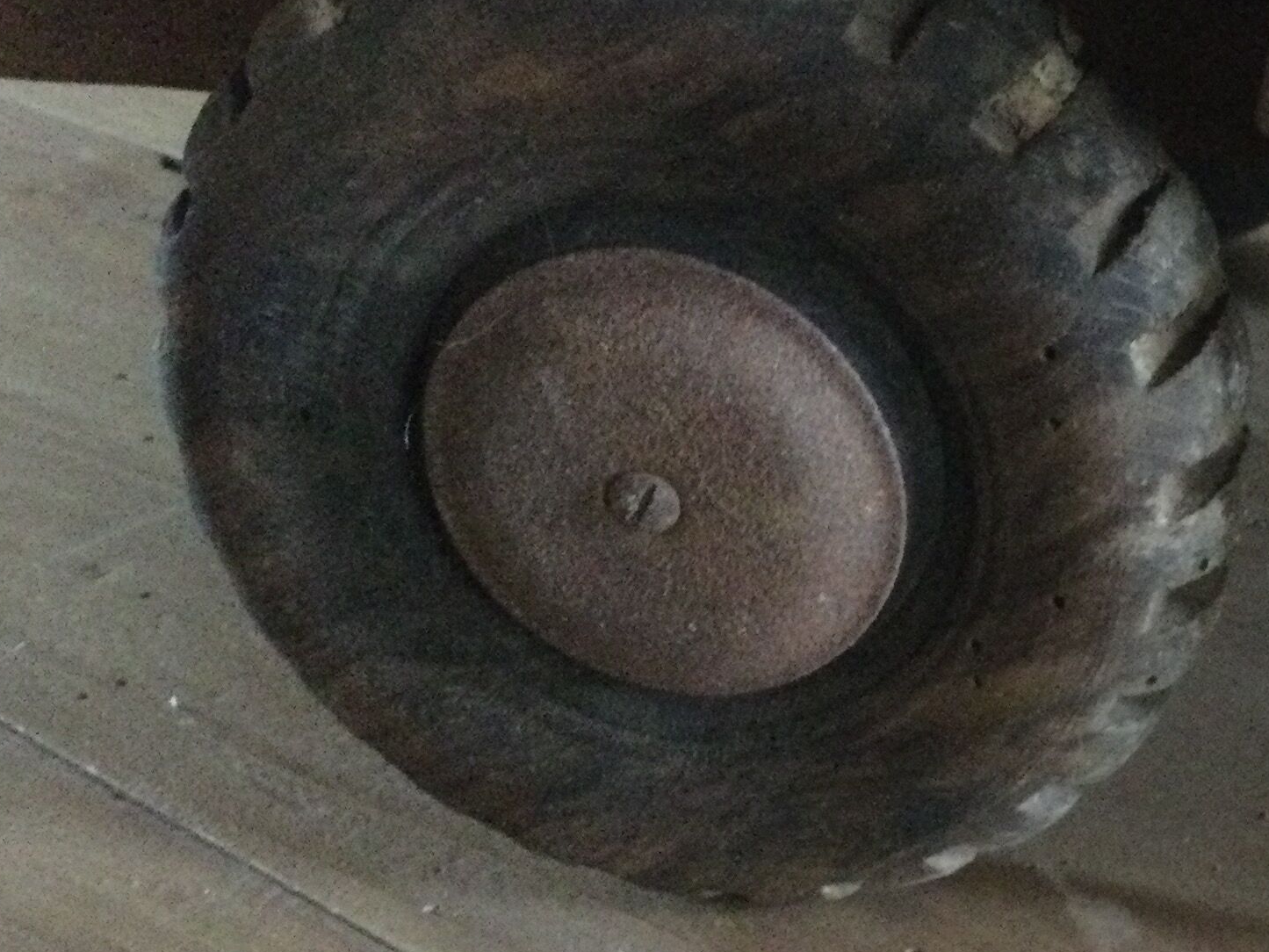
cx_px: 1392
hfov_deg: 25.7
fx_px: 2566
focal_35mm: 70
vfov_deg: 21.0
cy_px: 522
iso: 800
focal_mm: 3.3
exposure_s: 1/17
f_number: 2.4
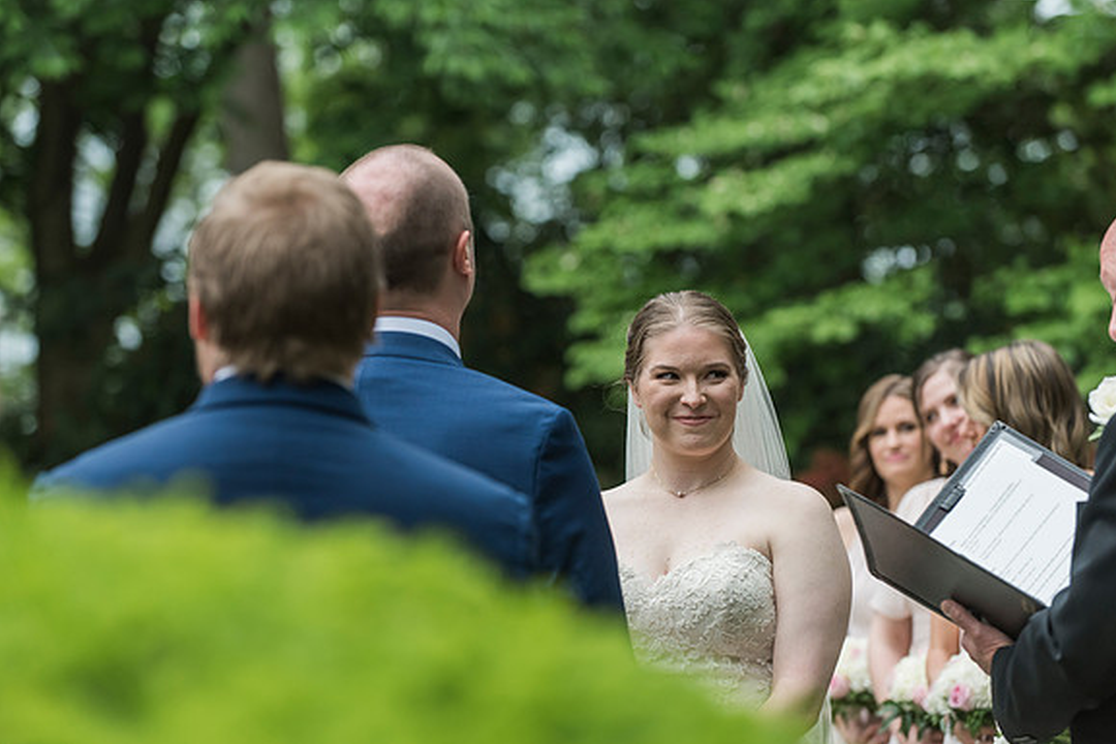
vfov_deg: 9.7
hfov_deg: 14.6
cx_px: 560
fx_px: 4371
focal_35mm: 141
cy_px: 373
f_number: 4
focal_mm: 140
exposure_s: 1/1250
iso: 800
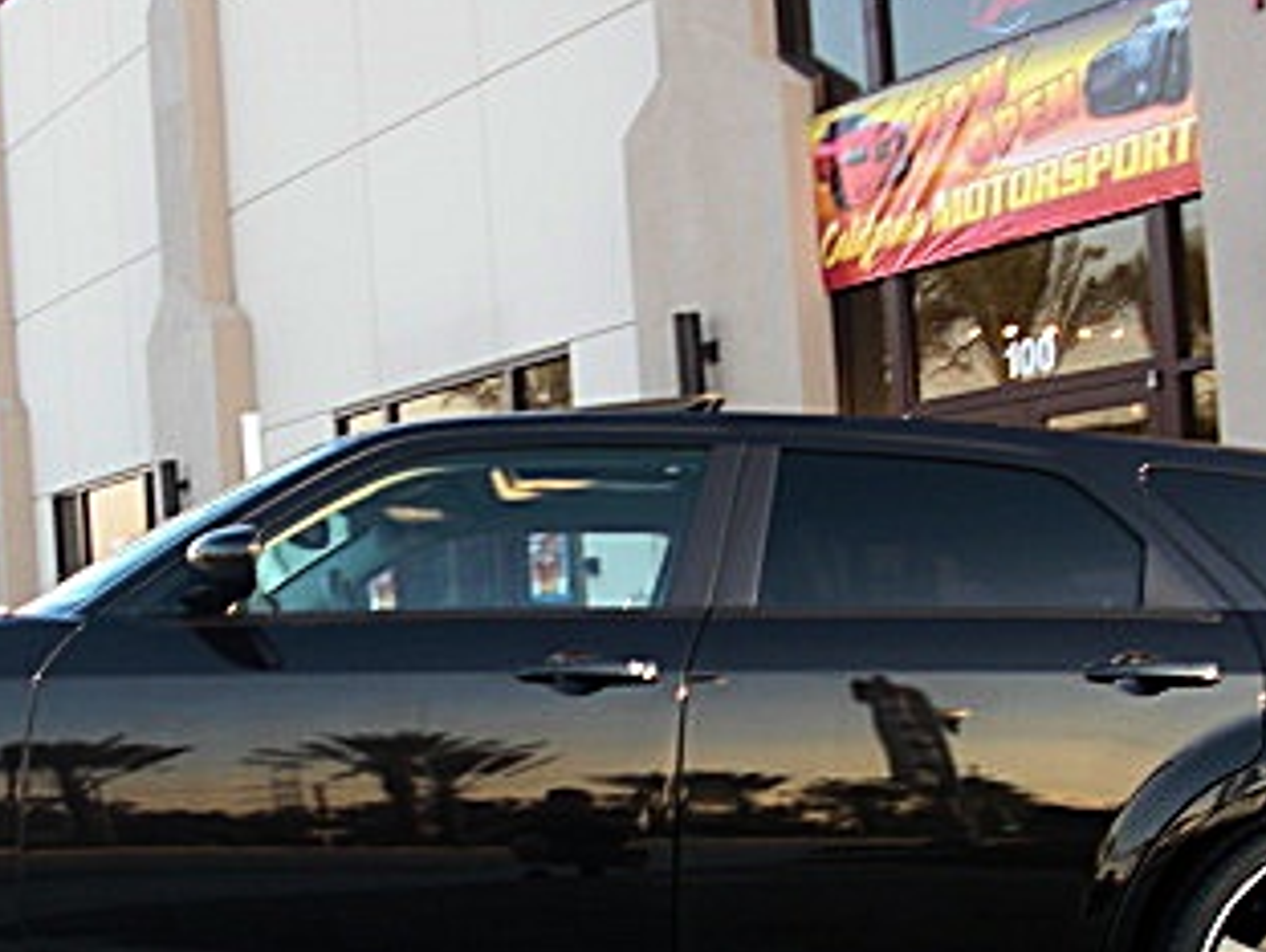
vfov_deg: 19.8
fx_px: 2710
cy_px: 692
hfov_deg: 26.3
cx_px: 607
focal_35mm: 74
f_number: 2.8
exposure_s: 1/60
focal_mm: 6.3
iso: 50
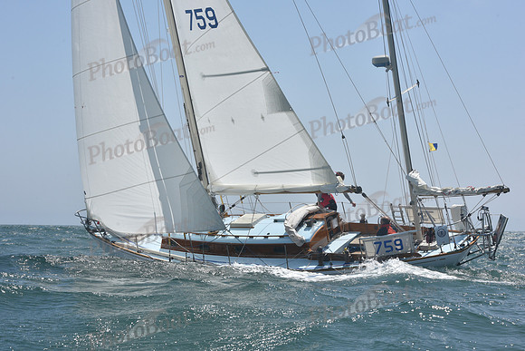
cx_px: 262
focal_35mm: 70
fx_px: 1021
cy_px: 176
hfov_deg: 28.8
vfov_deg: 19.5
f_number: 11
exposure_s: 1/1000
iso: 320
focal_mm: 70
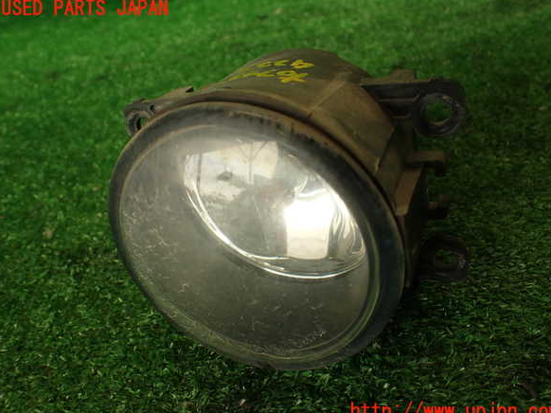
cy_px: 210
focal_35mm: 33
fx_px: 525
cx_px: 280
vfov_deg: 42.9
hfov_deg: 55.4
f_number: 2.4
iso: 125
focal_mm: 5.79
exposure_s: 1/60
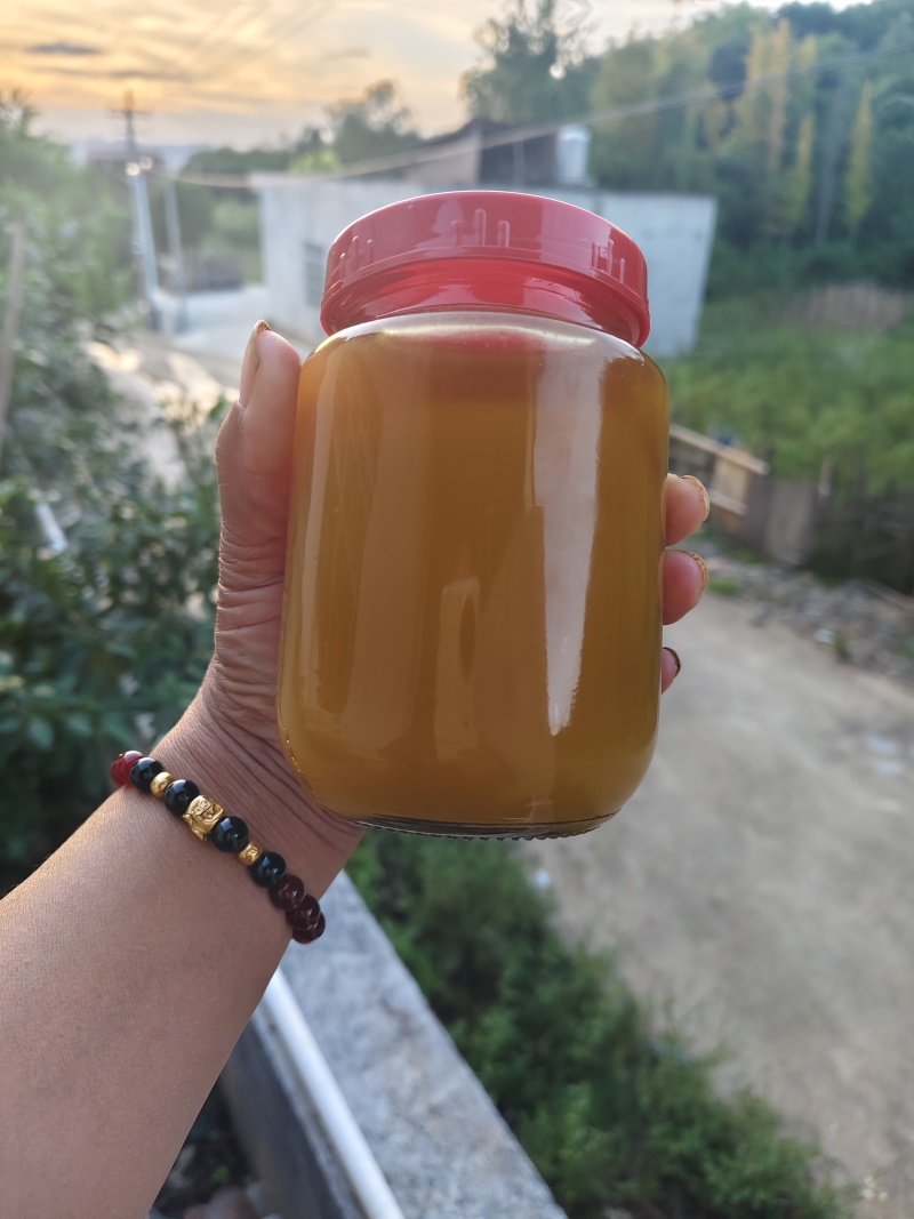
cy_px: 610
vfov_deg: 71.6
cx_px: 457
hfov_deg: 56.8
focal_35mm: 24
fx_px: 845
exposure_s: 1/100
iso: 259
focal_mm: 5.56
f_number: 1.88
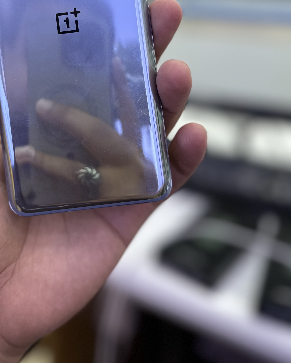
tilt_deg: -16.4
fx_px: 474
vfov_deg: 40.1
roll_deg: -1.5
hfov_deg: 33.5
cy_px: 68
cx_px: 75
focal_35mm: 44
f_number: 1.78
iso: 50
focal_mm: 6.86
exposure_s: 1/106
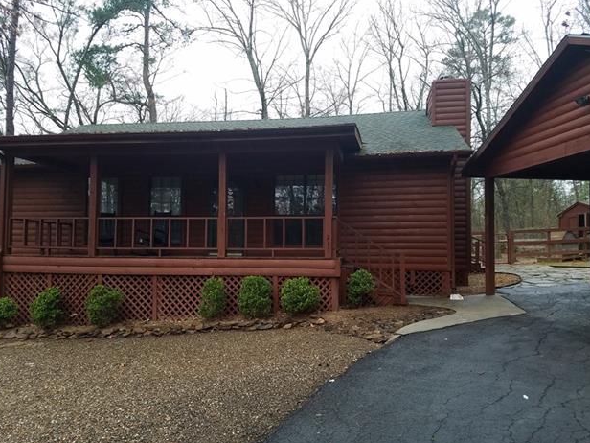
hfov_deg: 65.3
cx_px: 294
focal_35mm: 27
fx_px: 460
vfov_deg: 51.4
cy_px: 226
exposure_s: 1/50
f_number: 1.7
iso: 80
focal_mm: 4.2
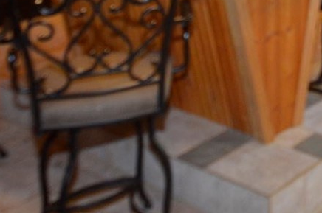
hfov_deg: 23.7
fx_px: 691
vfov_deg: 14.8
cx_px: 398
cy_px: -196
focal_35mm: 77
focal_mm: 11
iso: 560
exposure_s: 1/60
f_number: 4
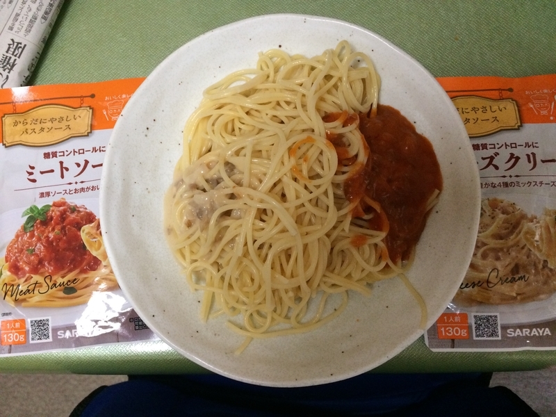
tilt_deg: -79.6
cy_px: 208
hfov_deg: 61.7
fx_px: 466
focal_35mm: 29
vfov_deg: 48.2
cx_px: 278
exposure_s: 1/30
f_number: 2.2
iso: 250
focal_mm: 4.15
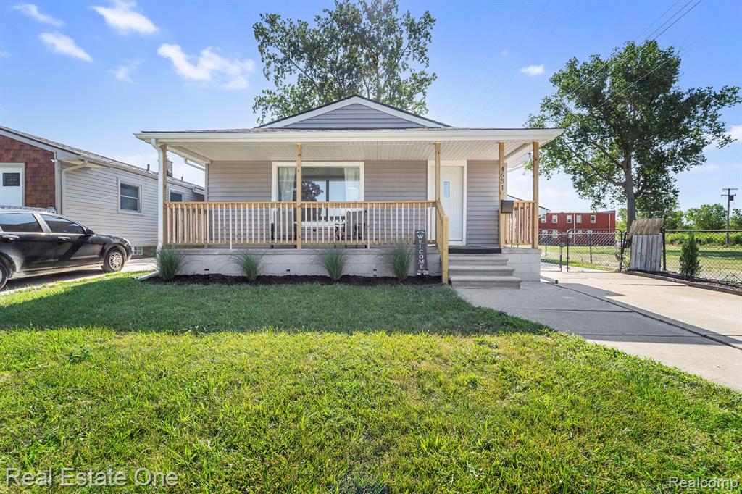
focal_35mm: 14
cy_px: 247
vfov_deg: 81.2
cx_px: 371
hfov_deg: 104.3
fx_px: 288
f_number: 9
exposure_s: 1/500
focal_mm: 14
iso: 500
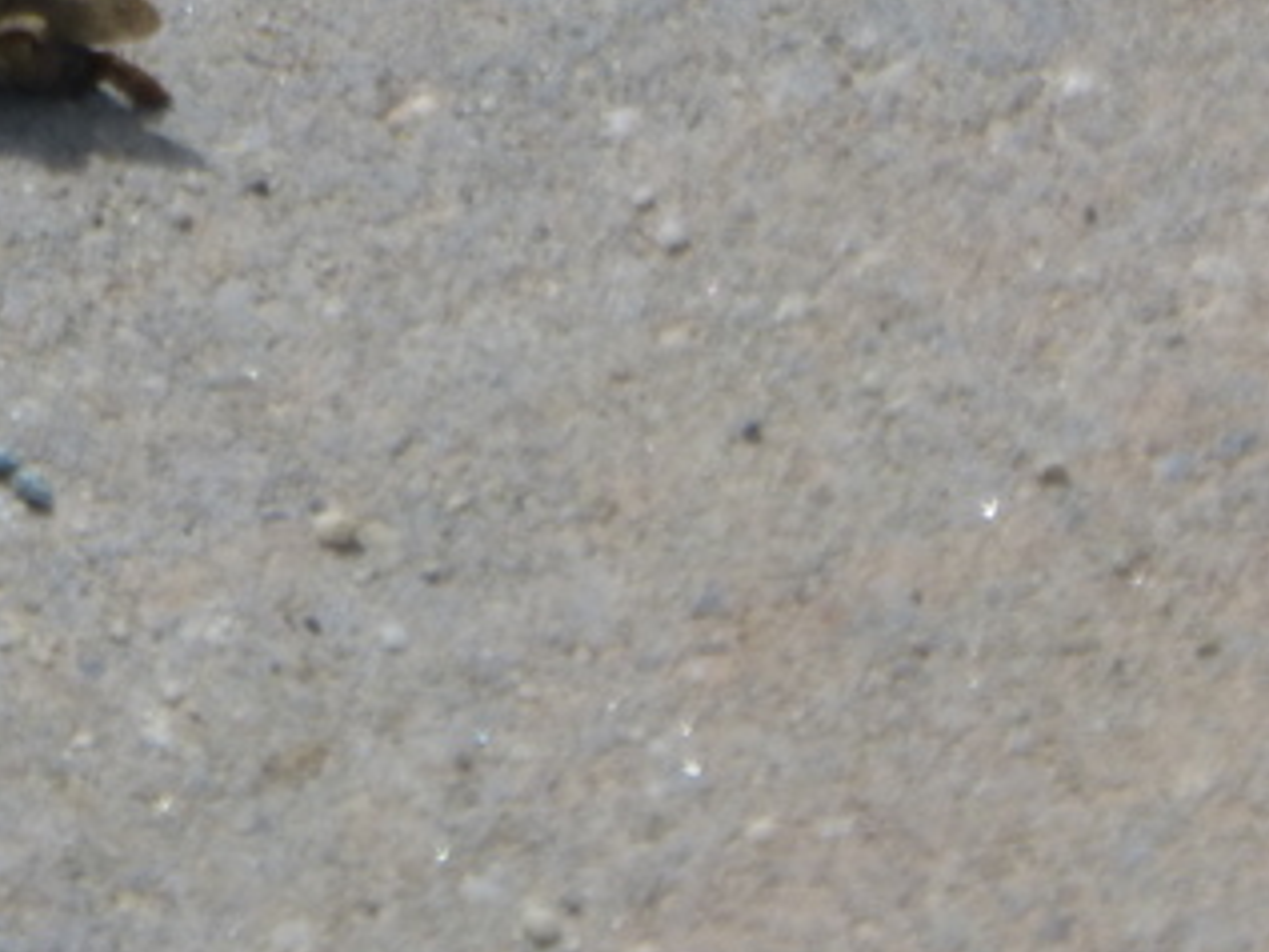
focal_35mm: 1053
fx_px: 38617
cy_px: -84
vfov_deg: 1.4
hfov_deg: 1.9
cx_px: -98
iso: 100
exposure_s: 1/1600
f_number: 5
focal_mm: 70.3
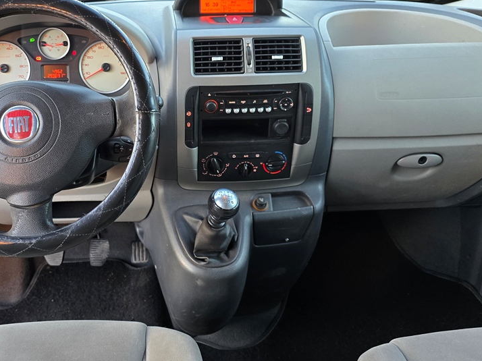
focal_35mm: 33
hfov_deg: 53.9
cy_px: 152
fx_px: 459
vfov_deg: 42.8
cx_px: 150
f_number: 1.7
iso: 200
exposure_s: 1/100
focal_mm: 6.3
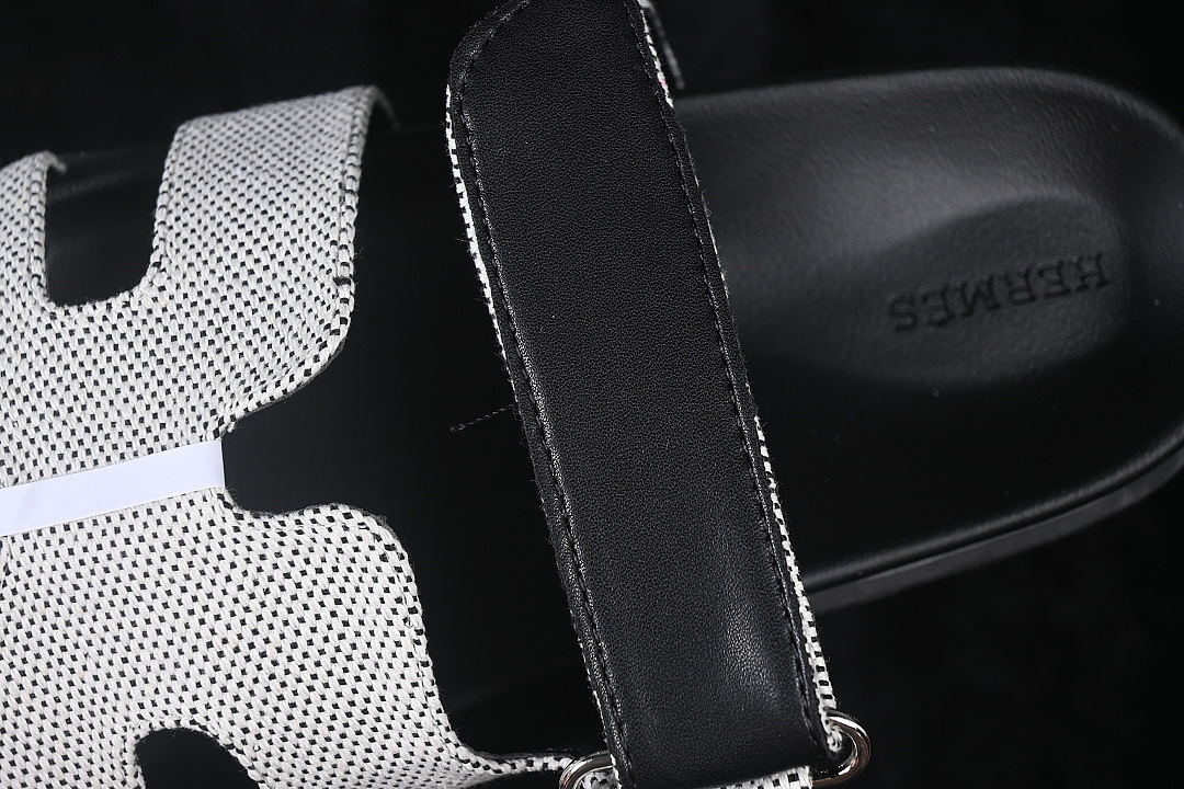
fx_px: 2466
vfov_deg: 18.2
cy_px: 394
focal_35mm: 75
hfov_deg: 27.0
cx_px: 592
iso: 160
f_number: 7.1
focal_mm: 50
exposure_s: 1/80
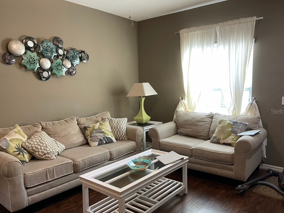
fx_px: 230
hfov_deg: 63.4
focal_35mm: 28
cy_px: 111
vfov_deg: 49.7
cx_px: 146
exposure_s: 1/60
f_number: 1.6
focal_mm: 4.2
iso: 200
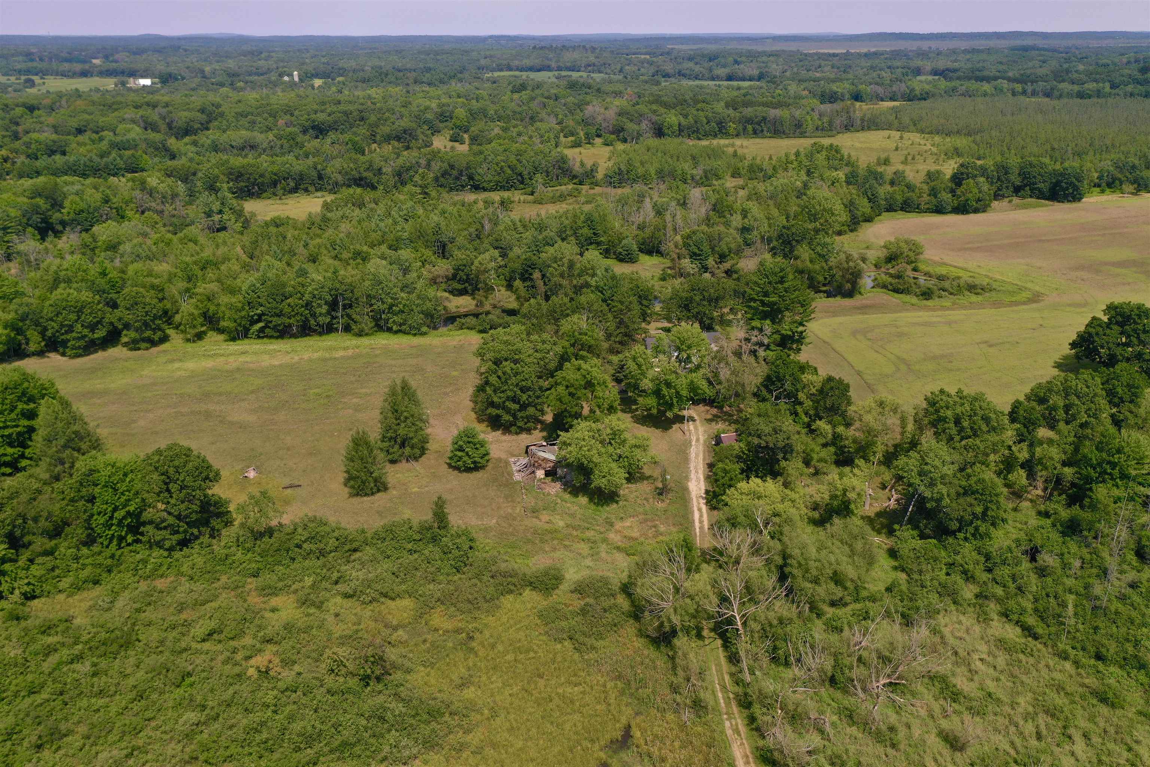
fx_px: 894
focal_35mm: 28
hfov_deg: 65.5
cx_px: 575
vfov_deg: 46.4
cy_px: 384
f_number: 4
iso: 100
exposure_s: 1/120
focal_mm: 10.26
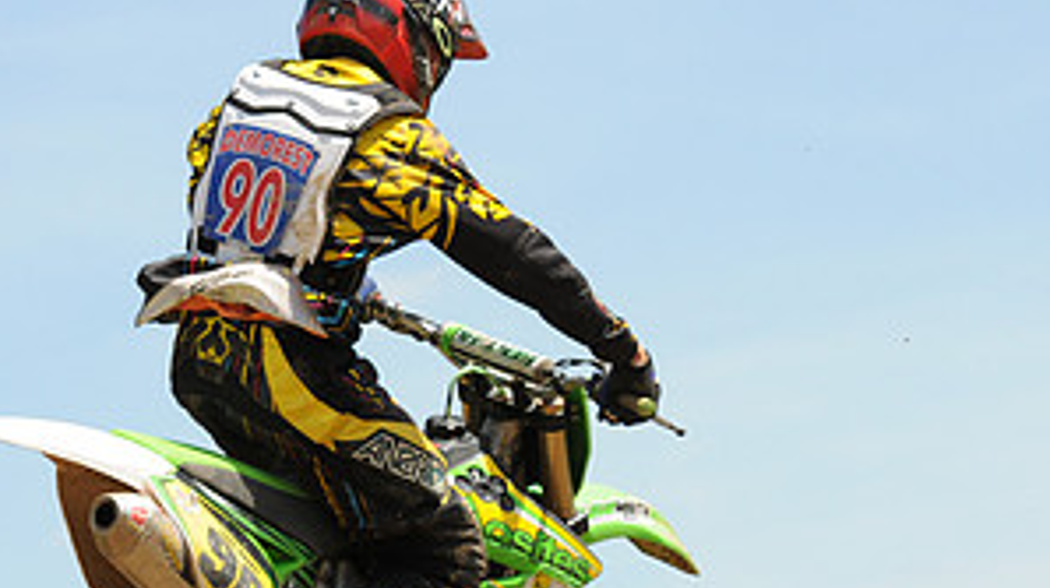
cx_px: 384
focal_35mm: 260
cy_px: 350
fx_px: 7233
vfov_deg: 4.7
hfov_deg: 8.3
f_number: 6.3
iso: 400
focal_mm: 85
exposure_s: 1/1000
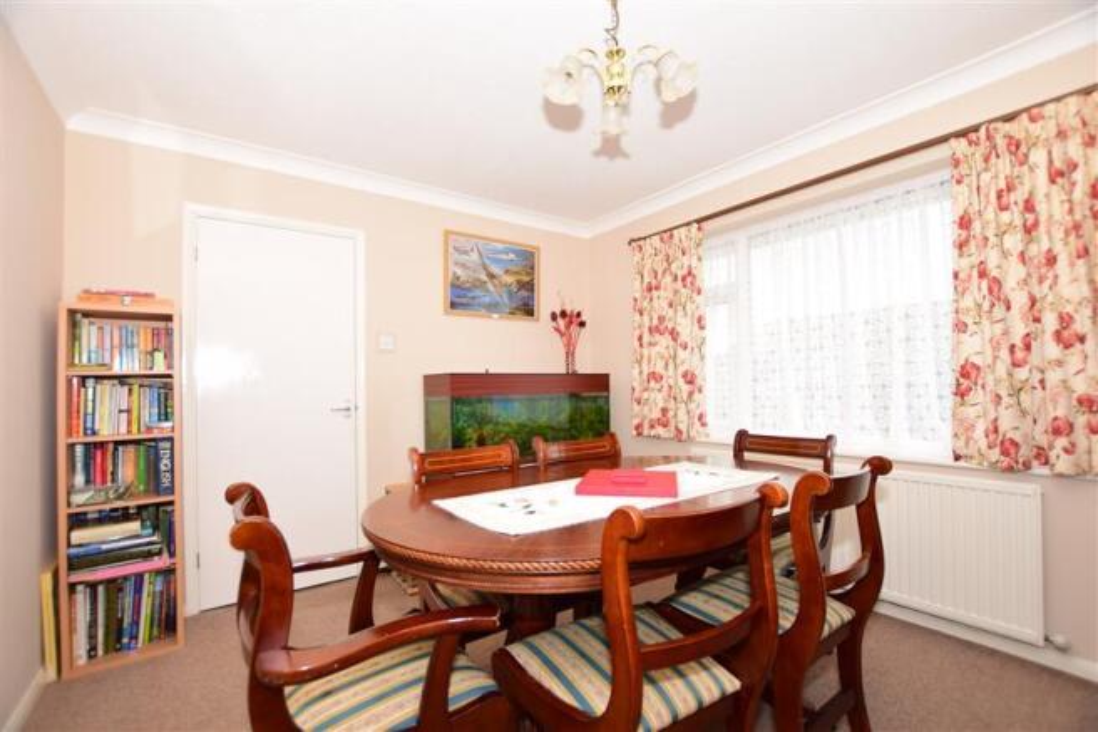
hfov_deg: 100.4
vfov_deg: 77.3
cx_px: 549
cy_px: 366
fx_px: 457
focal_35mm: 15
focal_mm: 10
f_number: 5
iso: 200
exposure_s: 1/80
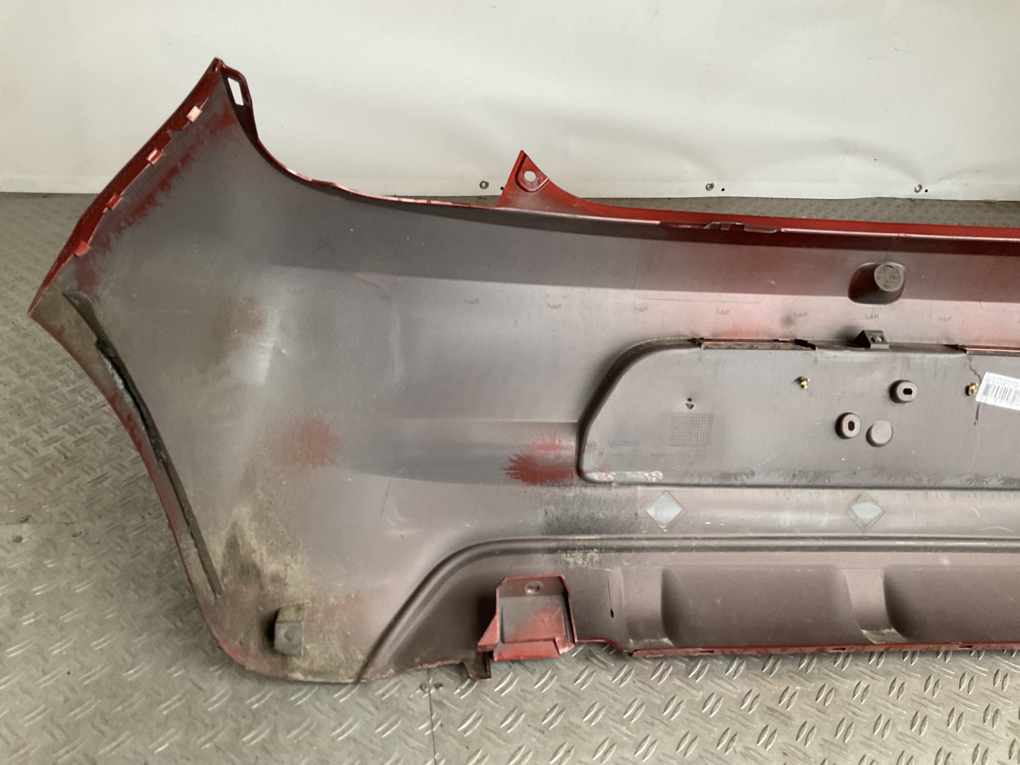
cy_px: 382
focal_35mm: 29
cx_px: 510
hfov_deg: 61.7
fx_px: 855
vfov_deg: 48.2
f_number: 1.8
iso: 100
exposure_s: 1/50
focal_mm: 3
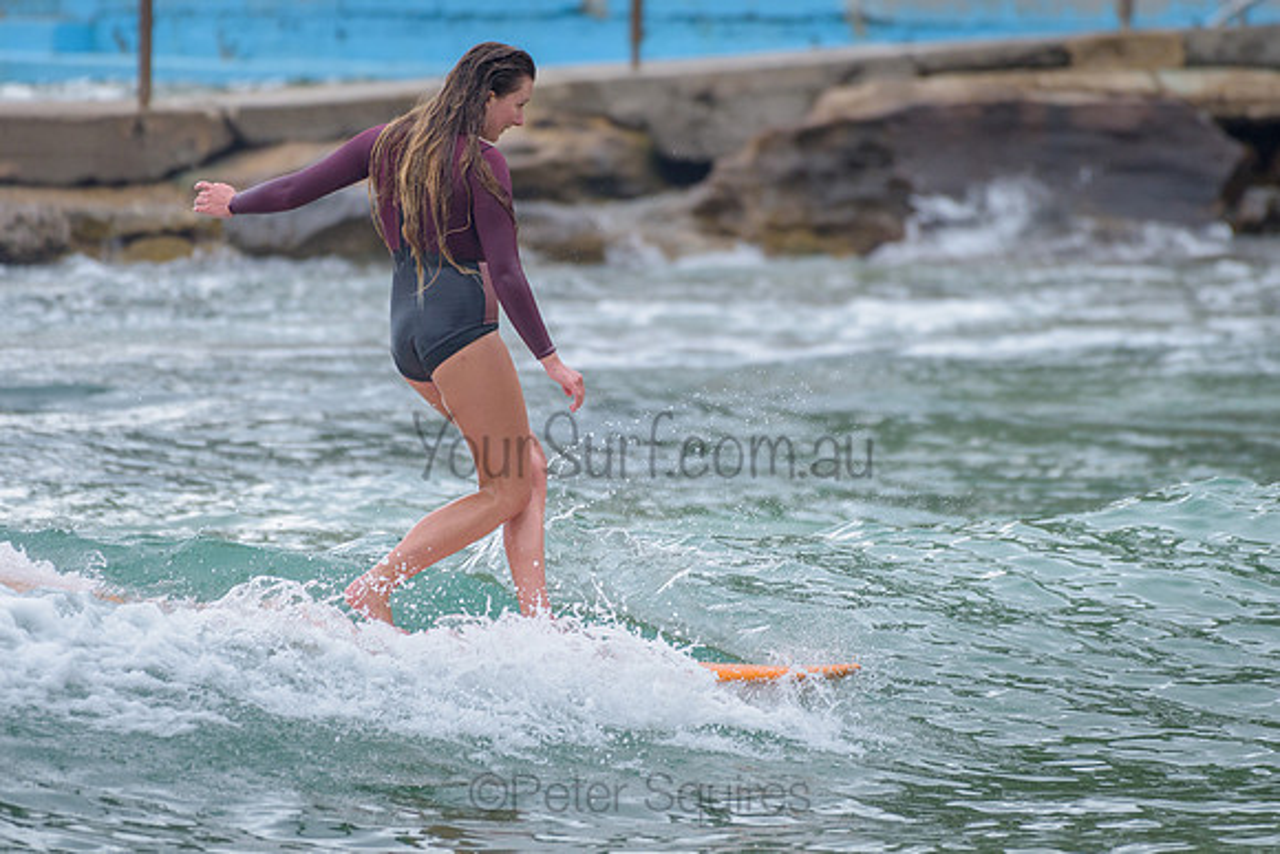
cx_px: 736
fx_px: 21808
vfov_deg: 2.2
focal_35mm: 613
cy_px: 378
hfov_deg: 3.4
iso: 500
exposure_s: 1/1250
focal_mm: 500
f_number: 5.6
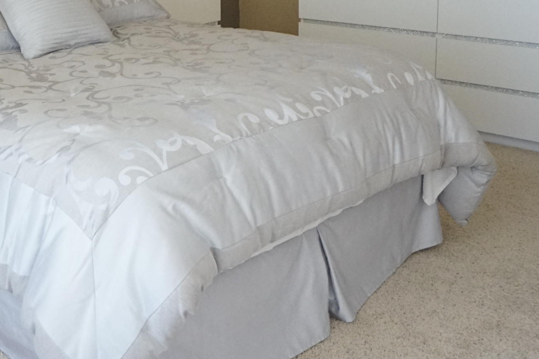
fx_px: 808
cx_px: 80
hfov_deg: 35.2
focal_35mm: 54
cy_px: 42
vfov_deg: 24.4
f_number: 4.5
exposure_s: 1/80
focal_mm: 16
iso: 2000
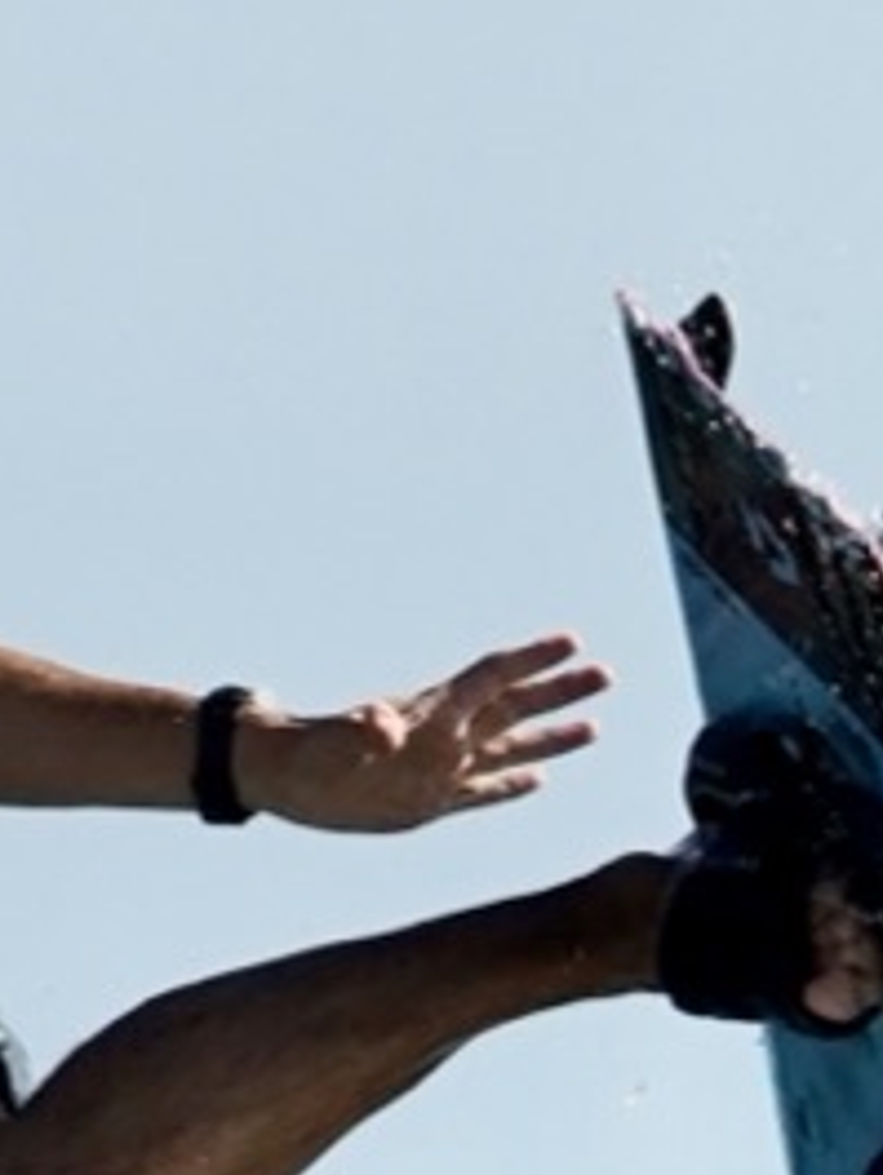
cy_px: 1015
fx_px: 29532
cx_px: -18
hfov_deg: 1.7
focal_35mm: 869
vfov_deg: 2.3
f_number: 10
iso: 800
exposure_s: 1/1600
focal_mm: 150
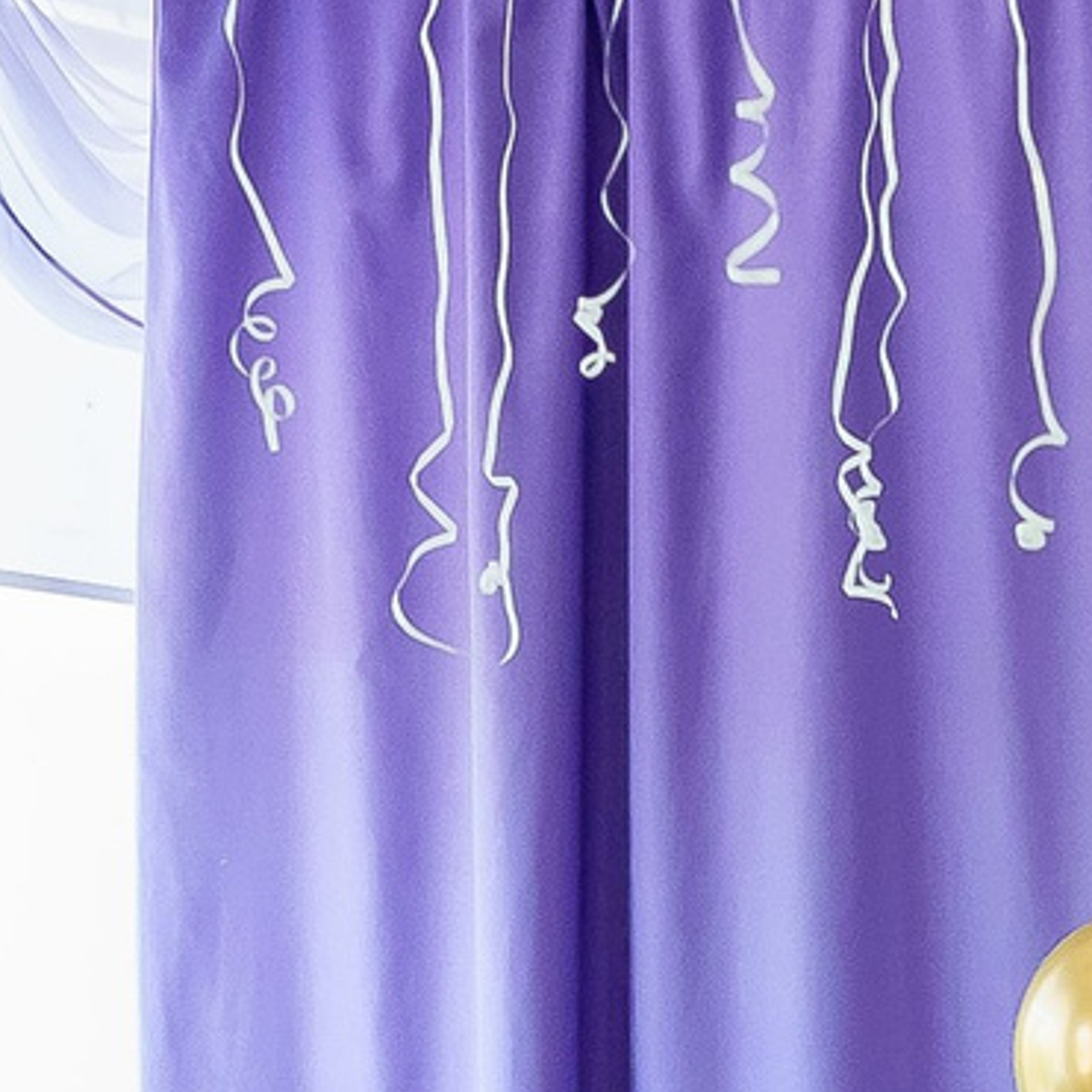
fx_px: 8851
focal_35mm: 248
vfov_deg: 6.9
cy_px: 1927
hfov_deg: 7.0
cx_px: 1421
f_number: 5
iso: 2500
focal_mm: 36
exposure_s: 1/160
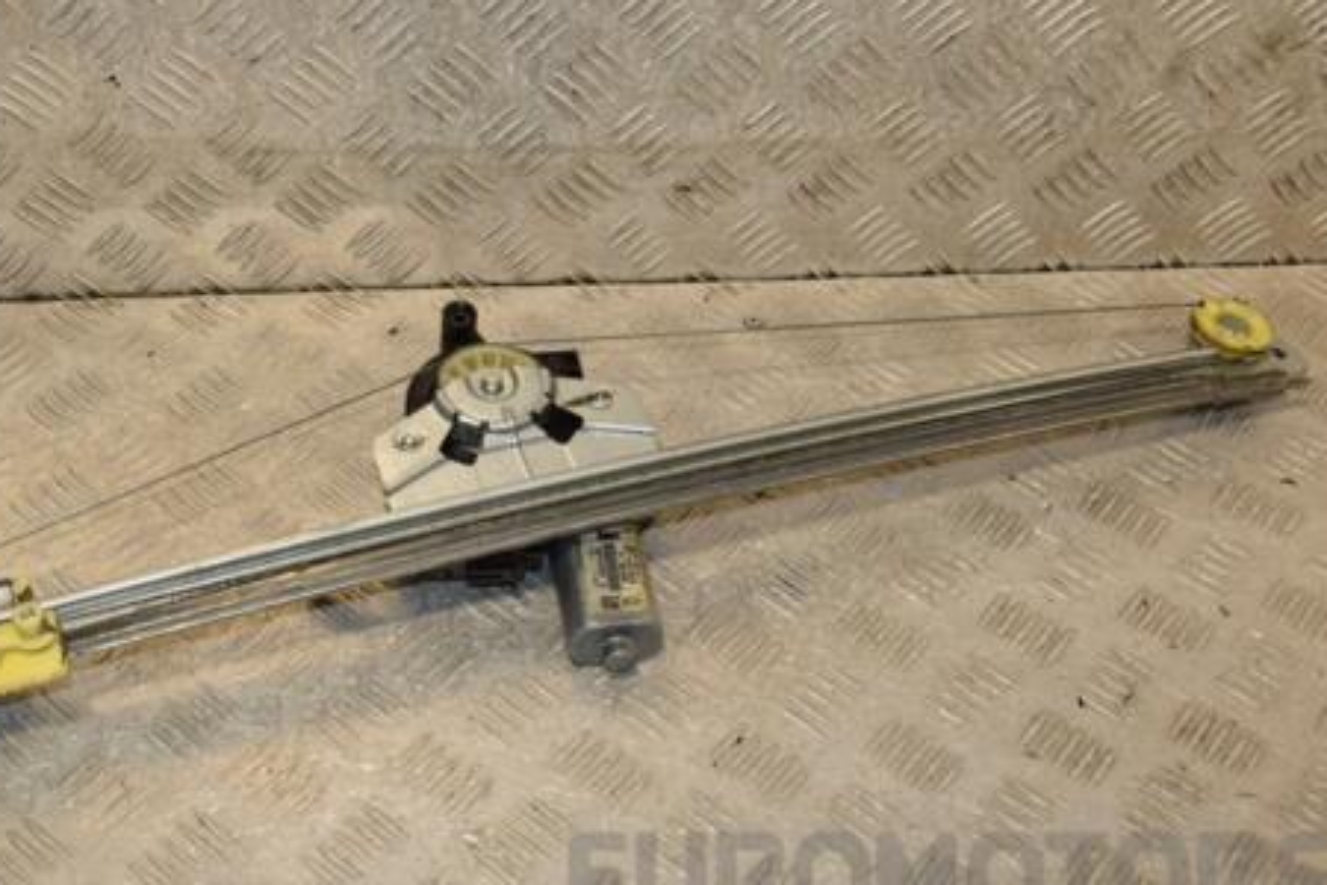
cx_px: 513
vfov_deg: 28.1
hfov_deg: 40.9
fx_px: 1769
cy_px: 484
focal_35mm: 48
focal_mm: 24
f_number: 8
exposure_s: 1/200
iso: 800
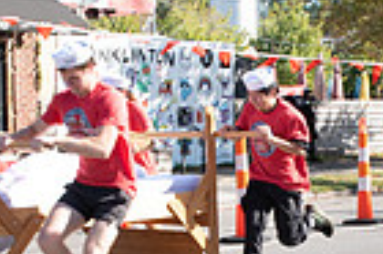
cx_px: 326
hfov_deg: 17.2
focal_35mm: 118
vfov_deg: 11.5
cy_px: 252
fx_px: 1254
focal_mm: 24
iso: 320
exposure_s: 1/200
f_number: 9
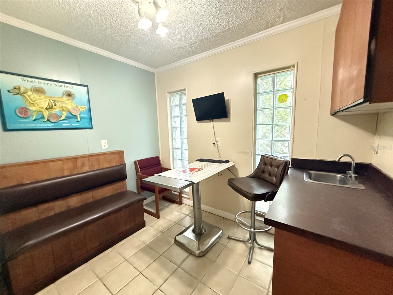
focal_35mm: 14
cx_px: 196
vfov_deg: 85.7
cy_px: 148
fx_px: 159
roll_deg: +0.8
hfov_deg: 102.1
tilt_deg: -7.0
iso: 1250
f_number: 2.2
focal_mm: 2.22
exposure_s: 1/40
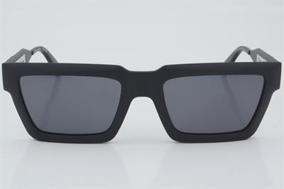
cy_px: 94
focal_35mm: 82
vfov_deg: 16.5
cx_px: 142
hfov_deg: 24.6
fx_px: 650
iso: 100
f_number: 32
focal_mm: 55
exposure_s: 1/4
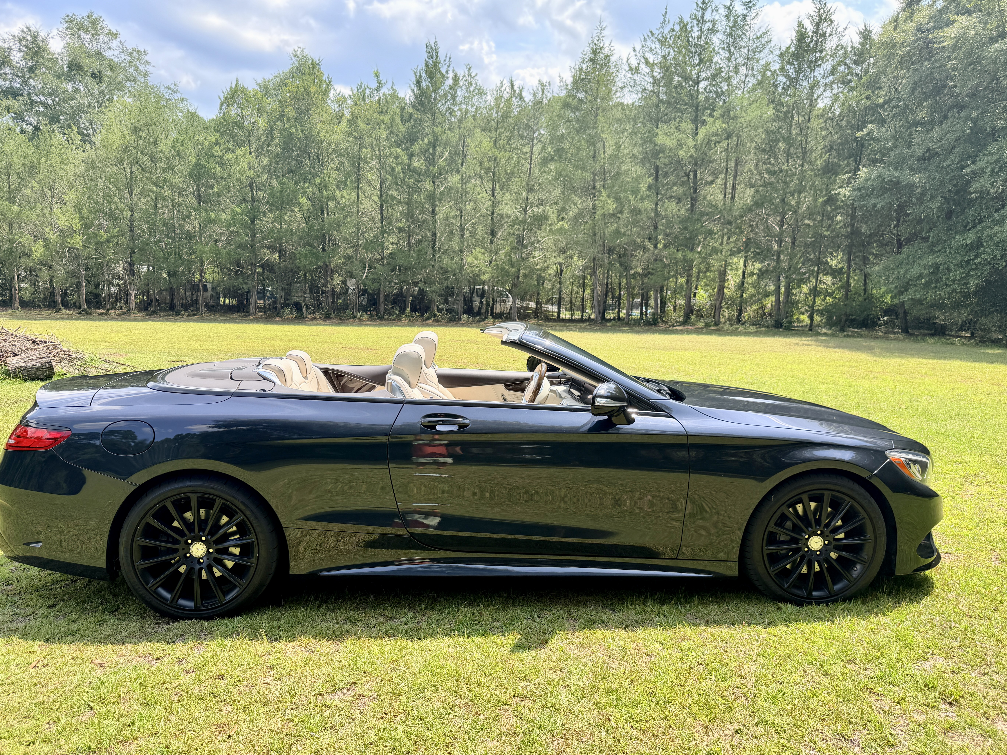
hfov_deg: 69.4
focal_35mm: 25
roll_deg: -1.5
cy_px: 390
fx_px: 727
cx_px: 487
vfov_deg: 54.9
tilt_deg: -7.5
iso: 80
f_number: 1.78
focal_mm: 6.76
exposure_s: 1/1314
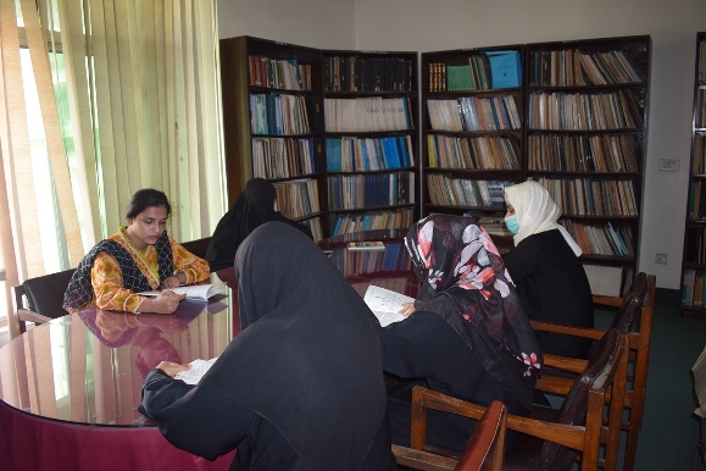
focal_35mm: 28
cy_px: 238
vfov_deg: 46.4
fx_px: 549
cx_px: 349
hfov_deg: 65.5
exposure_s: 1/60
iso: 1100
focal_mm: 18
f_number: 3.5
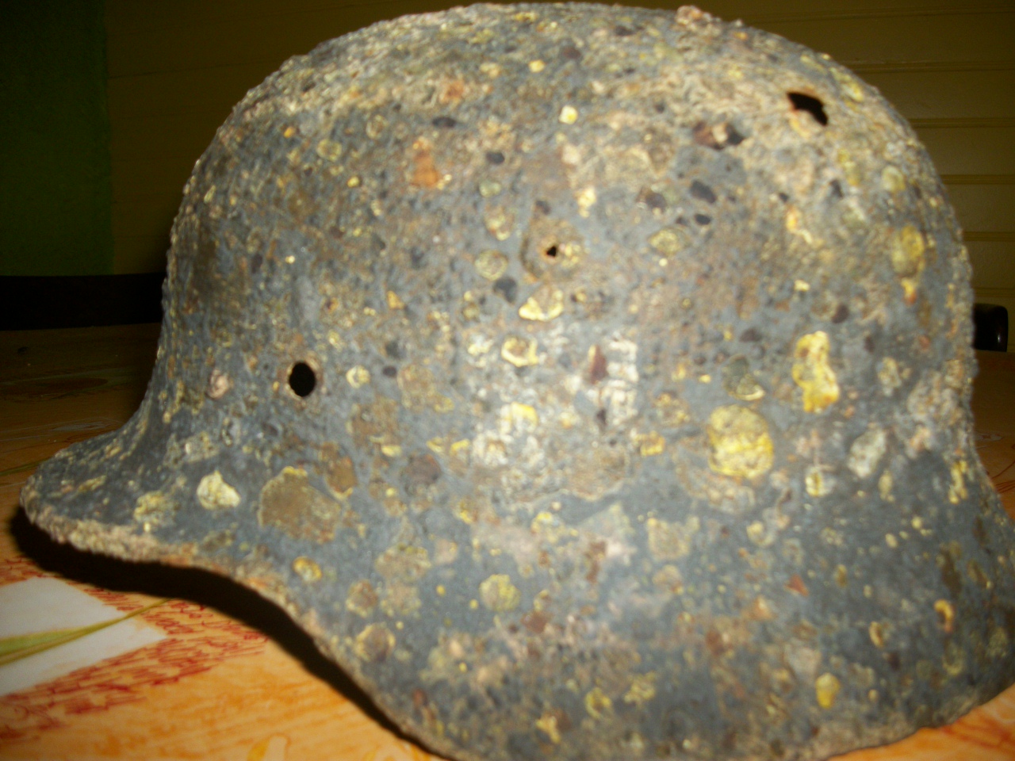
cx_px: 508
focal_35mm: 32
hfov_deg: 56.8
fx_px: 938
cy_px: 380
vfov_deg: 44.2
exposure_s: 1/60
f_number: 2.9
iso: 80
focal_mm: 5.7
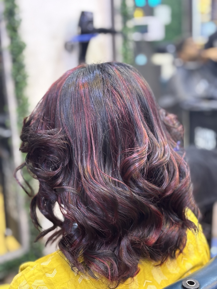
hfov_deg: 28.0
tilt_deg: -15.1
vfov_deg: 36.8
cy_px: 144
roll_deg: +1.5
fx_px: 435
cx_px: 108
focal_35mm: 52
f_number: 1.6
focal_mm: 5.96
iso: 400
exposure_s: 1/20
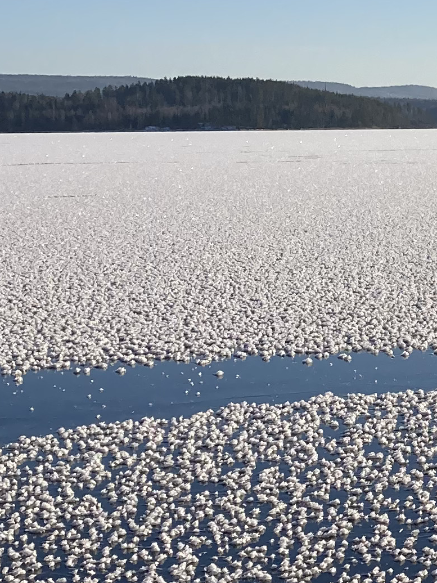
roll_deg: +1.1
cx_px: 746
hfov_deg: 12.6
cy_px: 100
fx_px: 1835
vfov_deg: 17.9
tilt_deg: +0.7
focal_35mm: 109
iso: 20
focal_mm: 3.99
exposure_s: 1/3205
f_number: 1.8
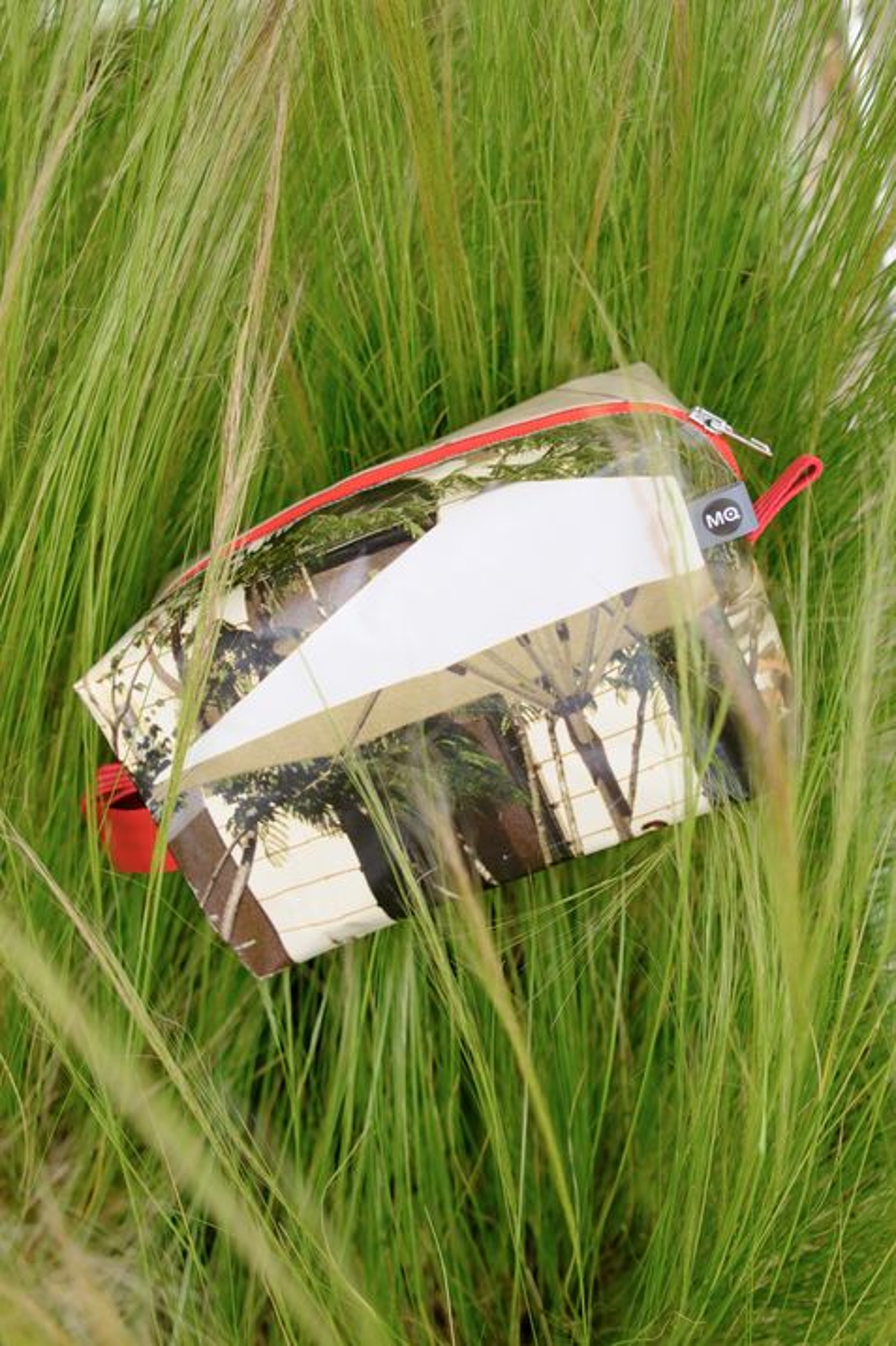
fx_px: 1382
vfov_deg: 51.9
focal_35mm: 37
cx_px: 448
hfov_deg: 35.9
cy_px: 673
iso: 250
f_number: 2.8
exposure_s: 1/680
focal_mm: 24.5
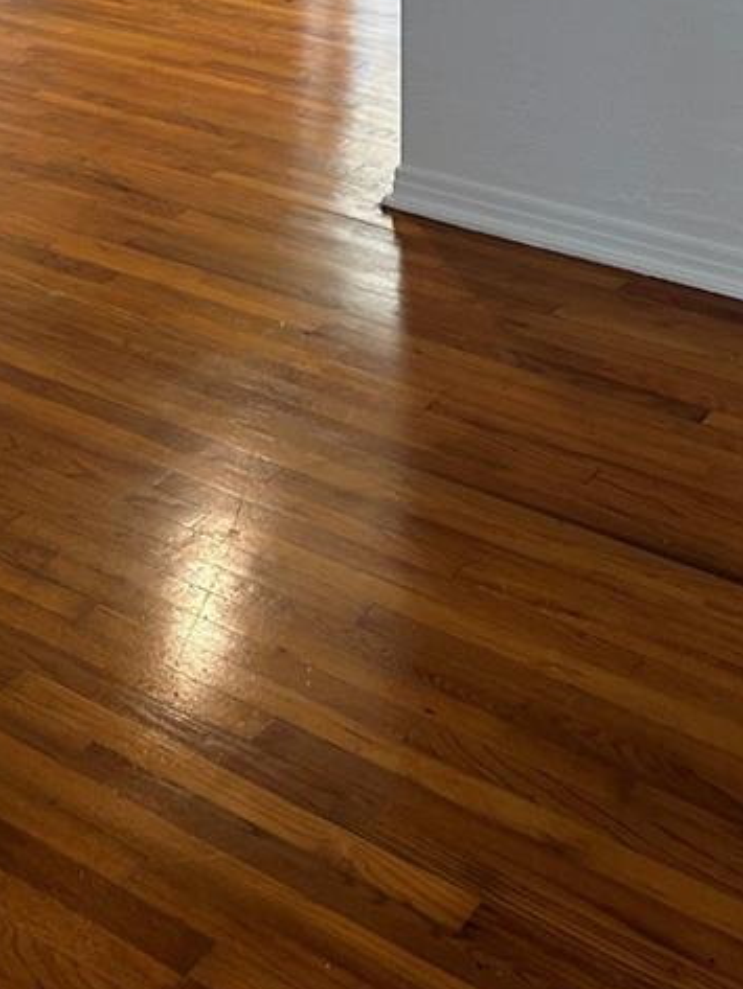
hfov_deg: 21.9
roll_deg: -0.1
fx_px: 1888
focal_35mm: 66
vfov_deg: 25.7
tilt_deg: -6.5
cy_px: -251
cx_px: 115
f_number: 1.5
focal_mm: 5.7
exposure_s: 1/74
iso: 125
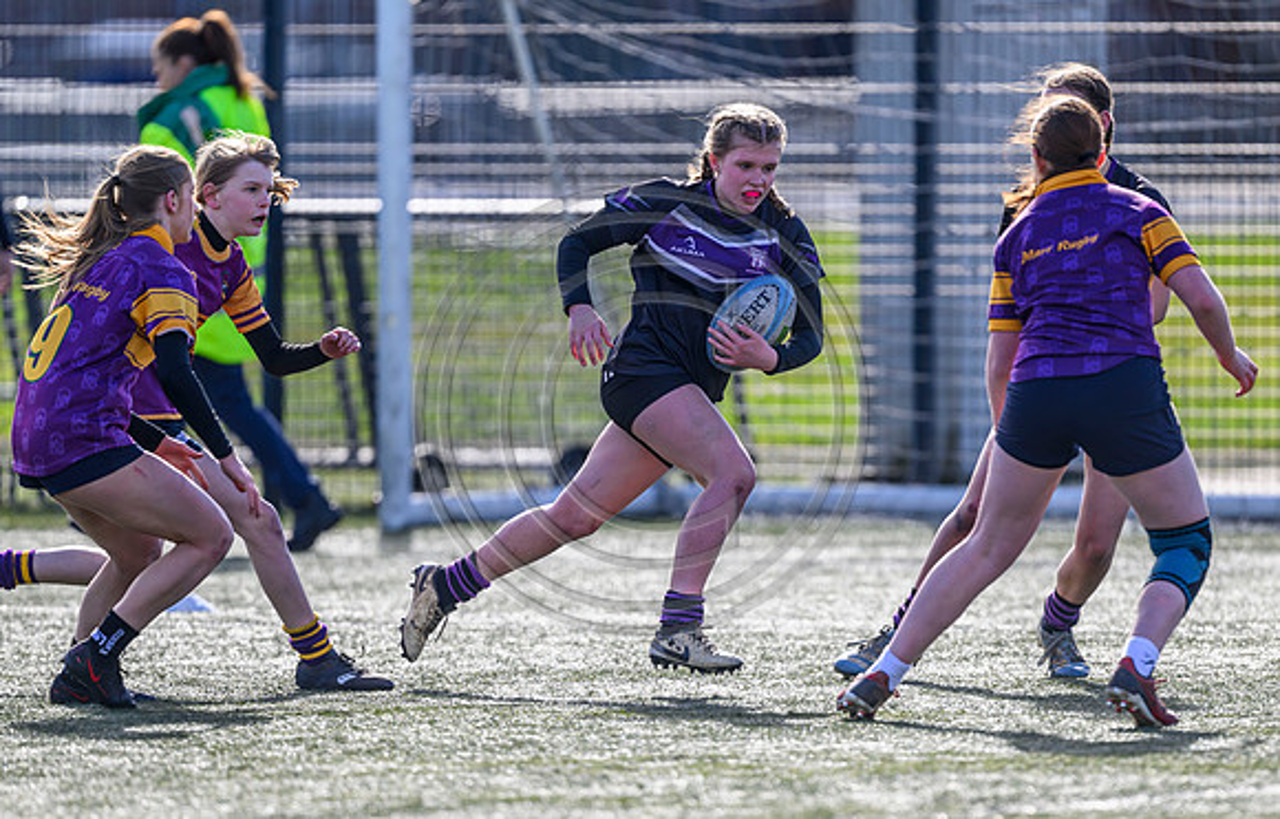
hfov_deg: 3.8
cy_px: 560
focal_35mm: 547
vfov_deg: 2.4
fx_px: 19195
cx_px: 675
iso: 200
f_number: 3.2
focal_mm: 400
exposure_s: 1/1250
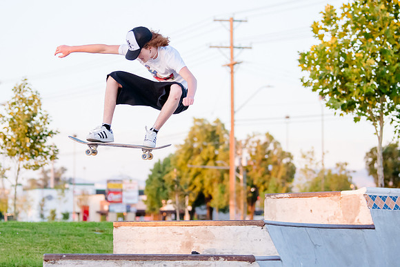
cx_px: 163
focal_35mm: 153
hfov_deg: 13.4
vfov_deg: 9.0
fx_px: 1702
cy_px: 109
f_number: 2.8
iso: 1600
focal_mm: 86
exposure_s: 1/1600
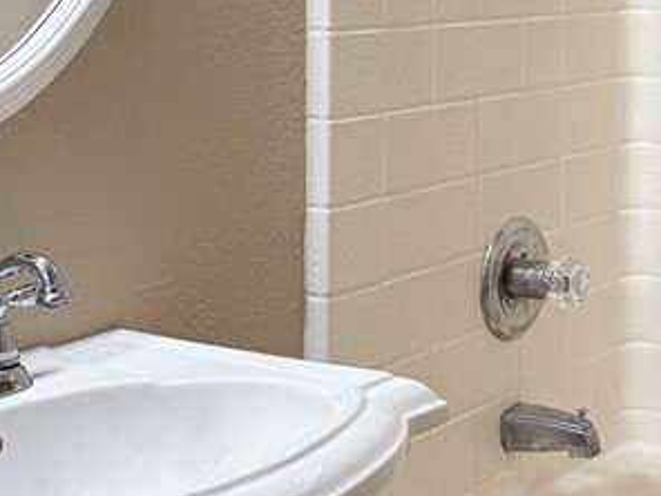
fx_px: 1585
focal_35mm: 83
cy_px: -22
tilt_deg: -1.0
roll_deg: -0.7
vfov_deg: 17.3
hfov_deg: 22.6
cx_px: 661
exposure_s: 1/240
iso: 125
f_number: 1.78
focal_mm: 6.76
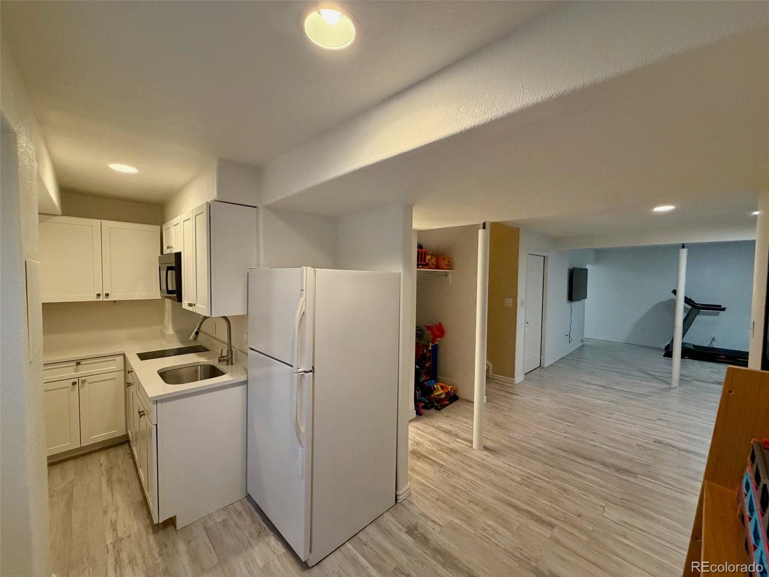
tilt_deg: -3.0
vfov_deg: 85.7
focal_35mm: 14
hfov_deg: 102.1
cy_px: 288
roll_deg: -0.9
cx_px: 384
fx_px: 311
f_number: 2.2
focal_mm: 2.22
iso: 400
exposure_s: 1/60
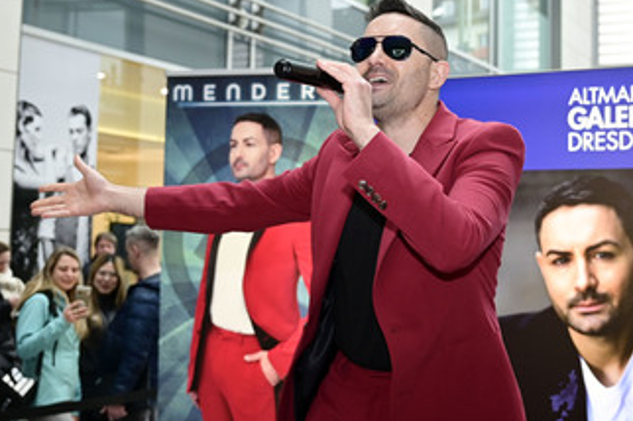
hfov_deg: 45.3
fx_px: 750
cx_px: 404
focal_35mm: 43
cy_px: 256
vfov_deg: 31.2
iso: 640
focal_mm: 30.5
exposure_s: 1/160
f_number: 3.2
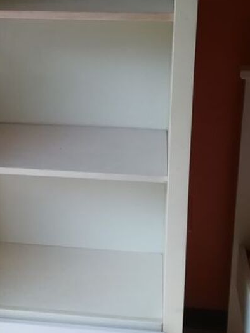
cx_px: 52
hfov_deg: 22.0
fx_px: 635
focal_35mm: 66
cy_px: 89
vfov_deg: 29.0
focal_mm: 3.83
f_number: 2.2
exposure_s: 1/33.3
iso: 125
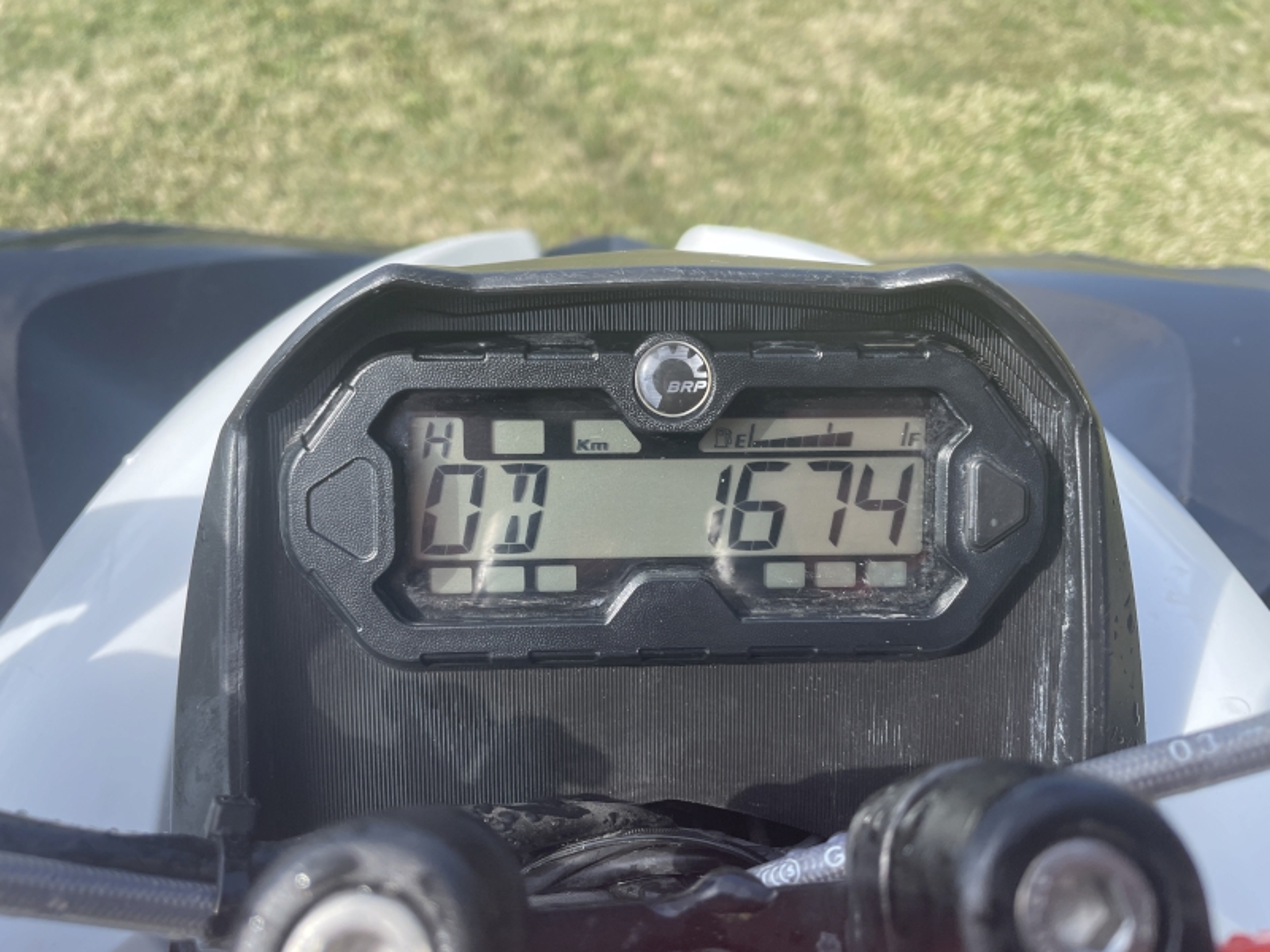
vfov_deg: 53.1
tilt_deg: -42.3
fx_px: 954
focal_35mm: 26
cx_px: 635
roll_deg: +1.9
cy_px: 476
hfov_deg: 67.3
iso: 32
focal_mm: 4.2
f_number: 1.6
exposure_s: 1/924
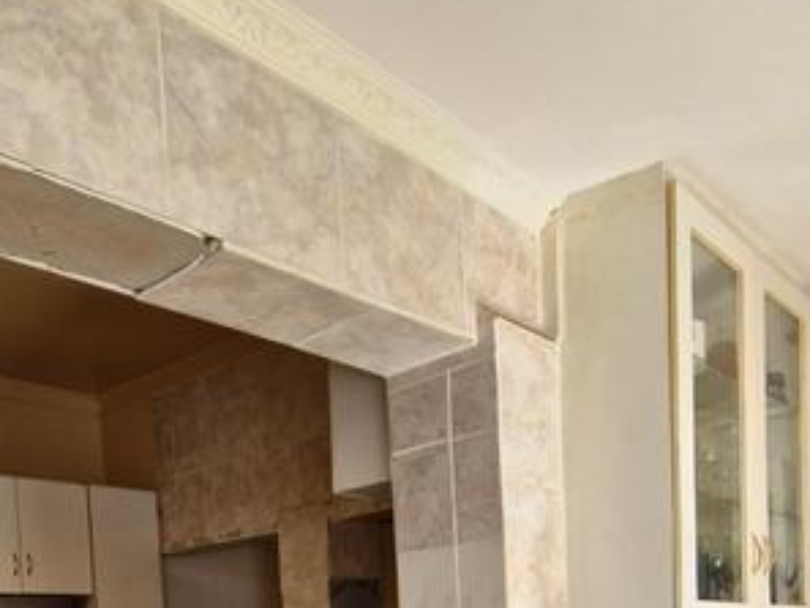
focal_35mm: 35
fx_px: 819
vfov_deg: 34.2
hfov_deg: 52.1
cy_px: 695
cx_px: 502
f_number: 2.2
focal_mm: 1.74
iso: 50
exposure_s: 1/50
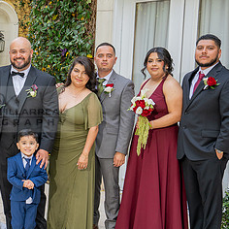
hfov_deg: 20.9
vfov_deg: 22.5
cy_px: 114
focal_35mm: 77
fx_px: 576
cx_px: -47
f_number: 4.5
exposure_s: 1/200
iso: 200
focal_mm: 32
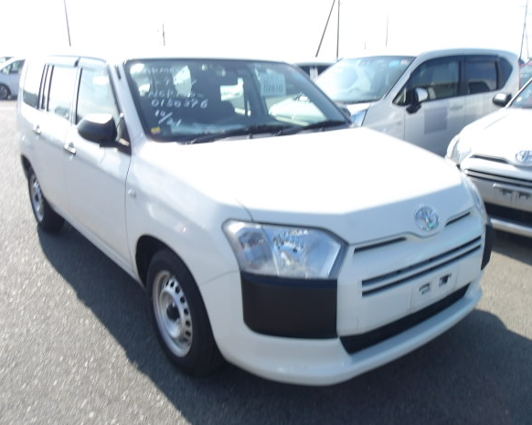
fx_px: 456
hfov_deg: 60.4
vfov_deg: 49.9
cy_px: 218
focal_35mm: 29
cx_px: 289
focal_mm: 4.9
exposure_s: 1/60
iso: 100
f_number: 10.4
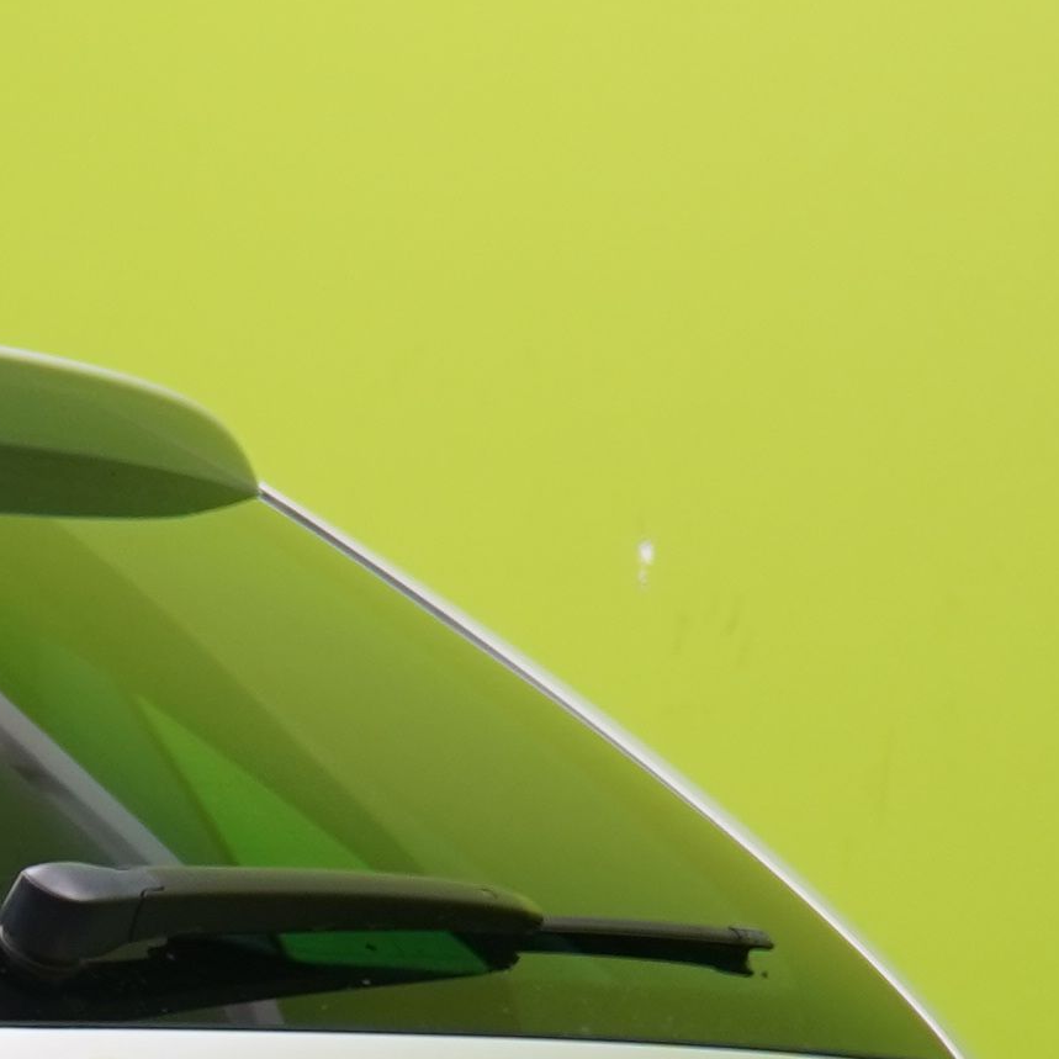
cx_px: -1588
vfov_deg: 4.8
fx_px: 12529
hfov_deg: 4.7
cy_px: 1315
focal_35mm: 362
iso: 400
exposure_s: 1/30
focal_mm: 61
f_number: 5.6
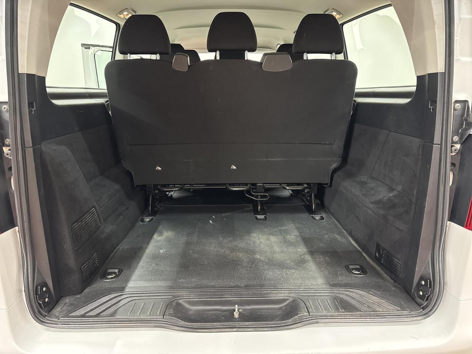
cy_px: 177
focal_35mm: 24
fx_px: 327
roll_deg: -0.6
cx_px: 236
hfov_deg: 71.6
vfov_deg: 56.8
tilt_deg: -15.7
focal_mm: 6.76
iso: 800
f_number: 1.78
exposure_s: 1/33
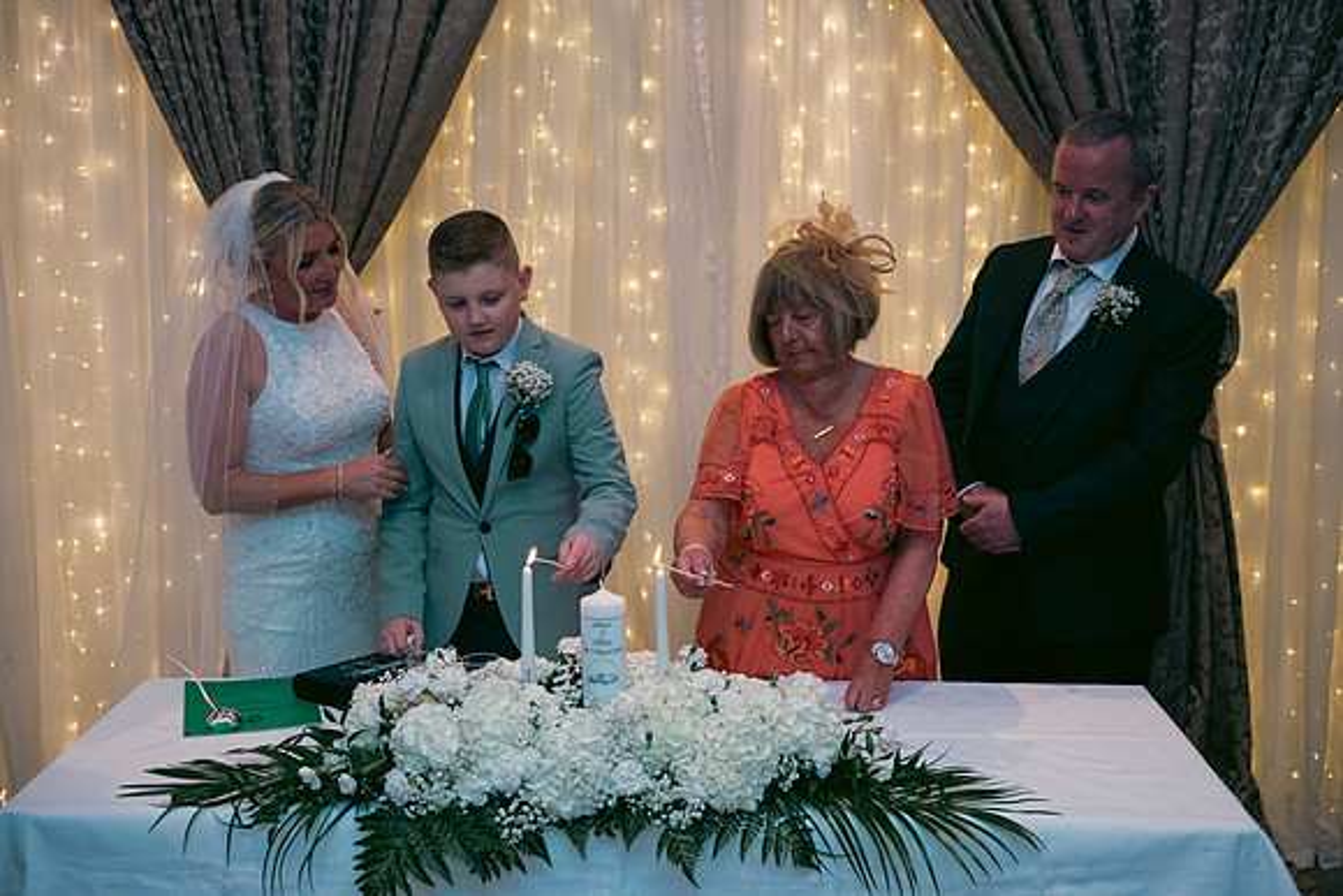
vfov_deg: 28.1
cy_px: 448
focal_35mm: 48
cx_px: 672
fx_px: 1791
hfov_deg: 41.1
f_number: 3.5
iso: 800
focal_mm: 48
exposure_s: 1/160
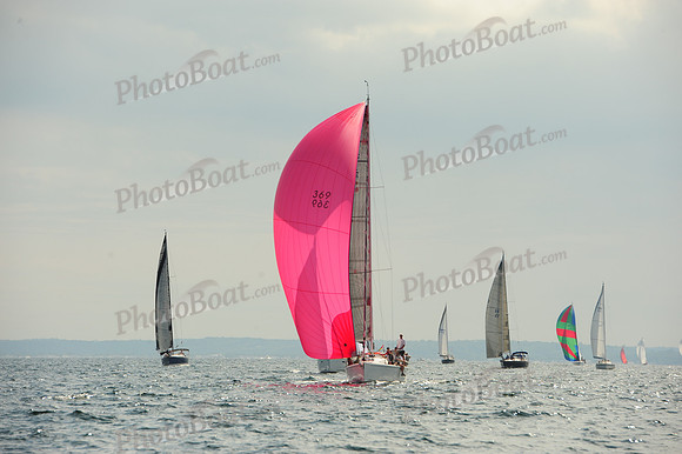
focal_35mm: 200
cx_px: 341
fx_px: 3787
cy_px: 227
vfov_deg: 6.9
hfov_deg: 10.3
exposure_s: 1/1250
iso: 320
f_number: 10
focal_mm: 200
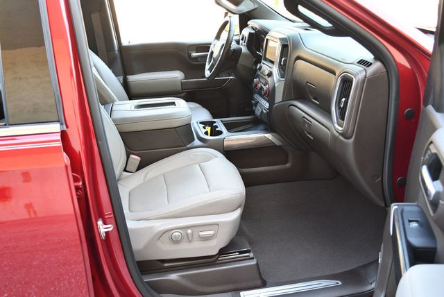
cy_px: 148
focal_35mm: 36
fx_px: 444
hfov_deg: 53.1
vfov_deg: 36.9
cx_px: 222
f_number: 3.5
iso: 800
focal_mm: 18
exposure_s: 1/160
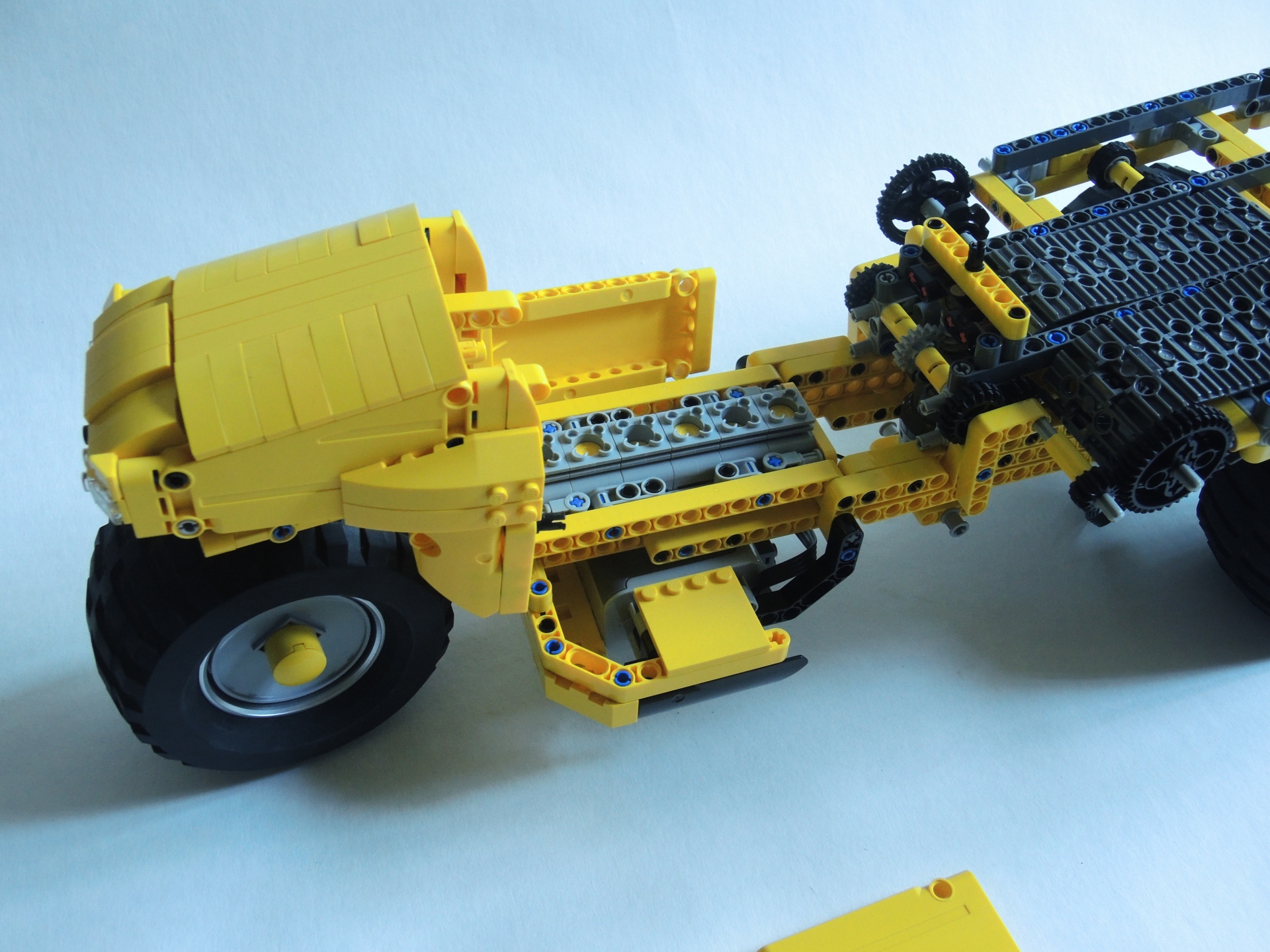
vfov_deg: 49.7
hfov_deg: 63.4
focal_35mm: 28
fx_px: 1027
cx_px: 635
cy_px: 476
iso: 400
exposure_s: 1/40
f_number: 3.5
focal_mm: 6
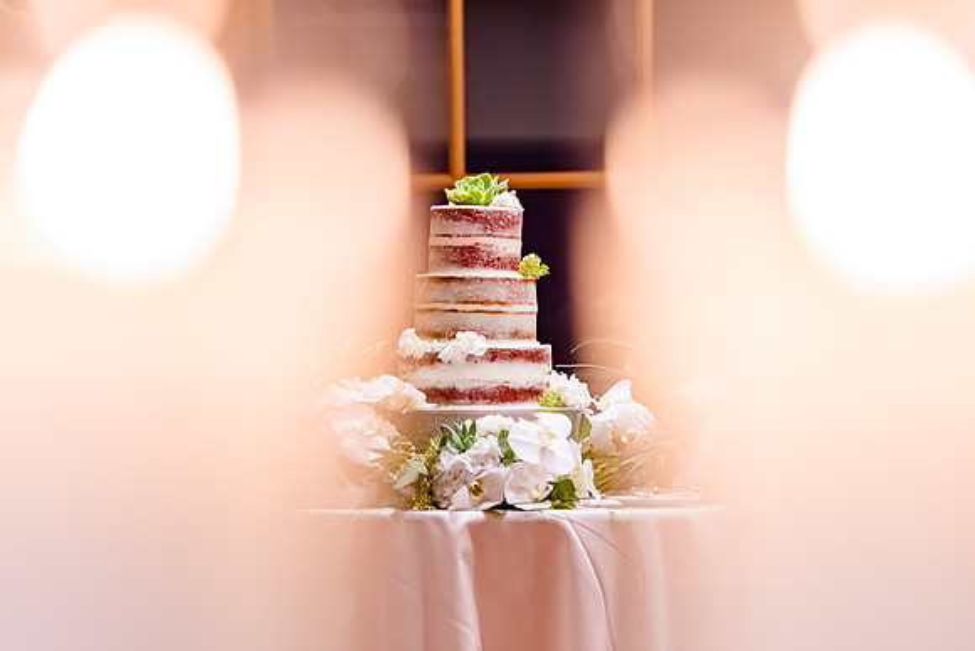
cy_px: 326
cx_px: 488
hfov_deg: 14.5
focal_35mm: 141
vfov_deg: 9.7
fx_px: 3827
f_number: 2.8
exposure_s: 1/40
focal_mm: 90
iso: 1600
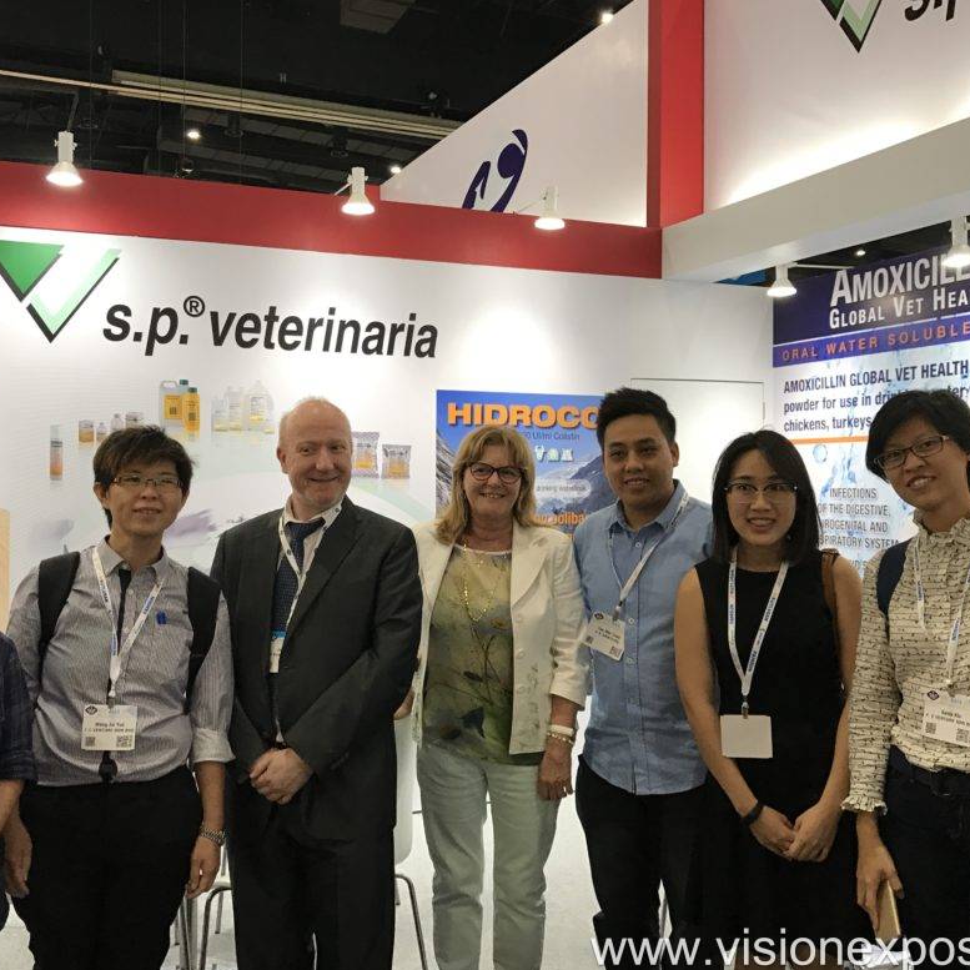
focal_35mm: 34
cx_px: 426
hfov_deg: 48.3
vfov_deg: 48.4
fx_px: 1078
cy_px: 478
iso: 40
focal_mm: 3.99
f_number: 1.8
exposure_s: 1/33
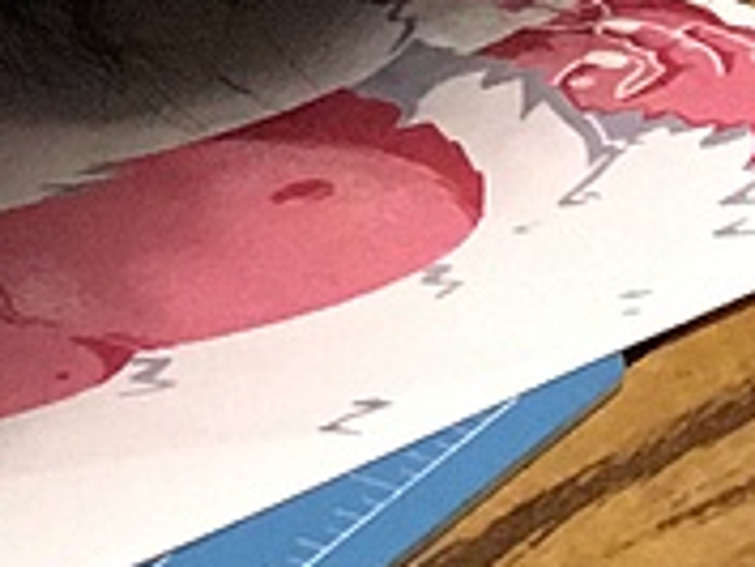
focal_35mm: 210
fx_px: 4583
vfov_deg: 7.0
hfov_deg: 8.7
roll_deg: +3.8
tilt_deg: -20.5
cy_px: -68
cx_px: -913
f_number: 2.2
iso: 100
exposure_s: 1/4
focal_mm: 4.15
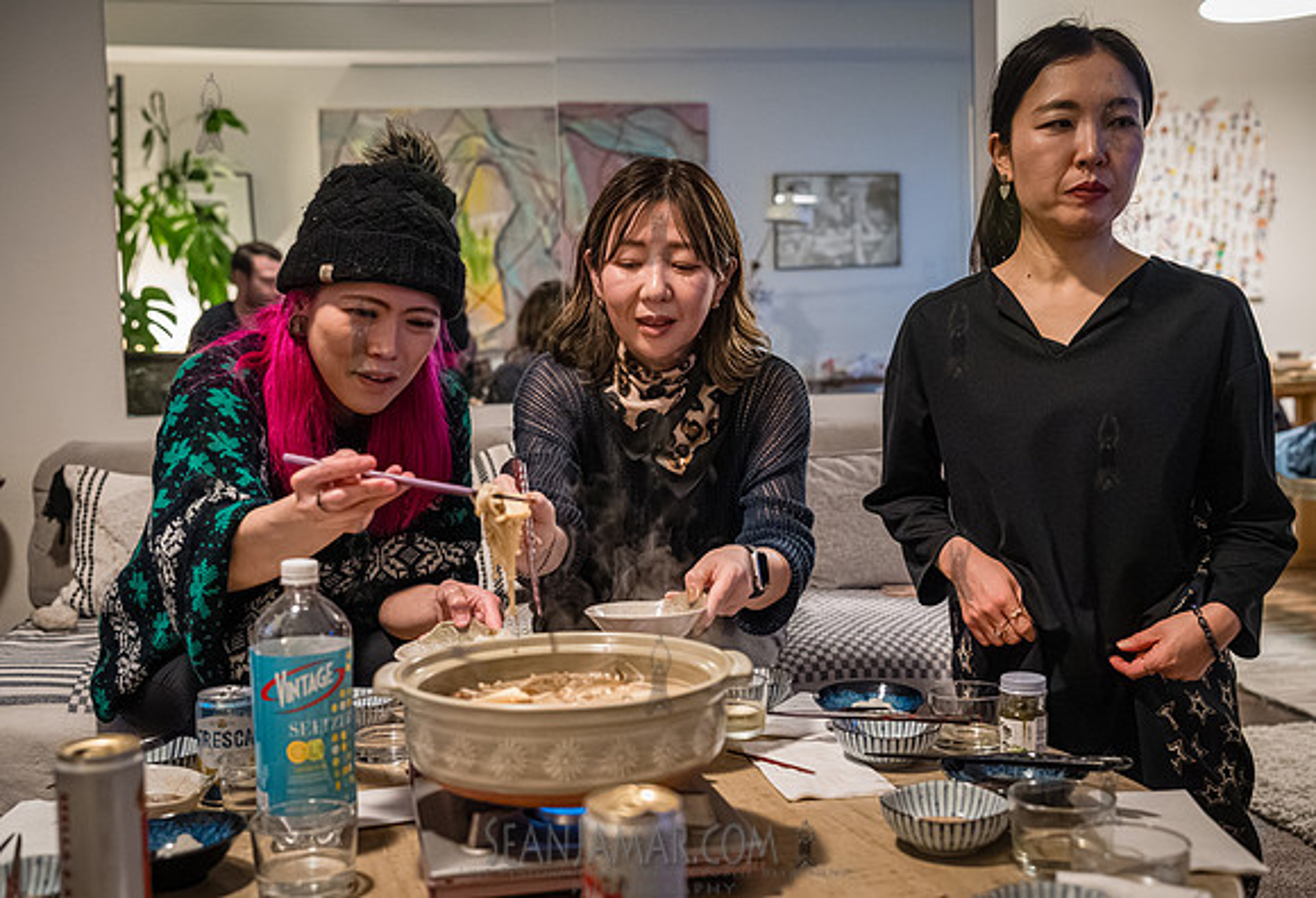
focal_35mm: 36
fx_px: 1324
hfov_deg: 52.8
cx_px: 640
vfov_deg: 37.5
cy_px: 449
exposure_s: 1/250
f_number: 3.2
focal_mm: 35
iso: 12800
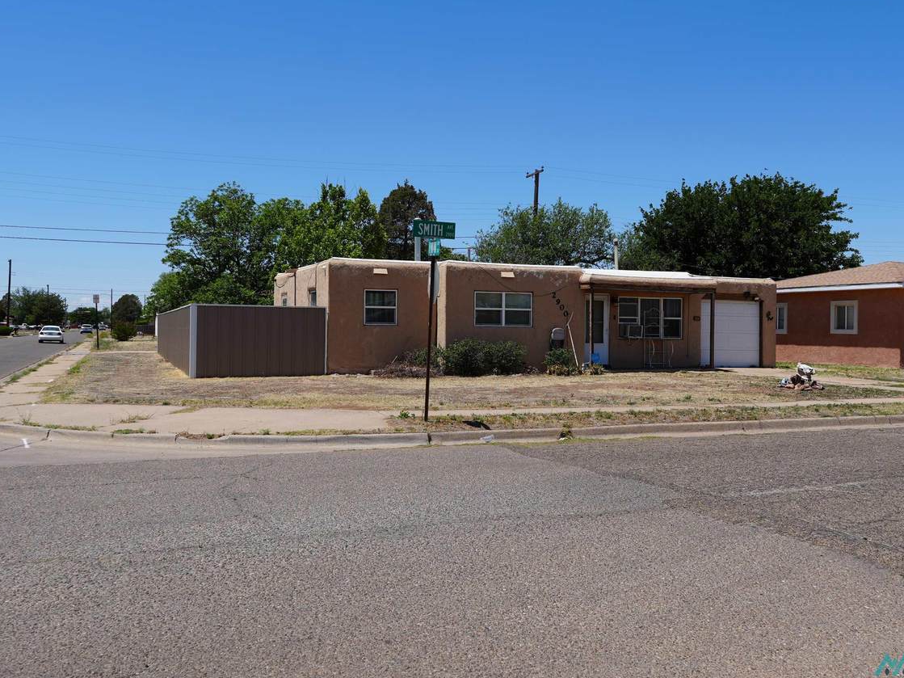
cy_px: 337
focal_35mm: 33
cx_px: 465
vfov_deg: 42.9
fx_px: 862
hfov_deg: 55.3
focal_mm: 20
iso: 100
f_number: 5
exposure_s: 1/1000
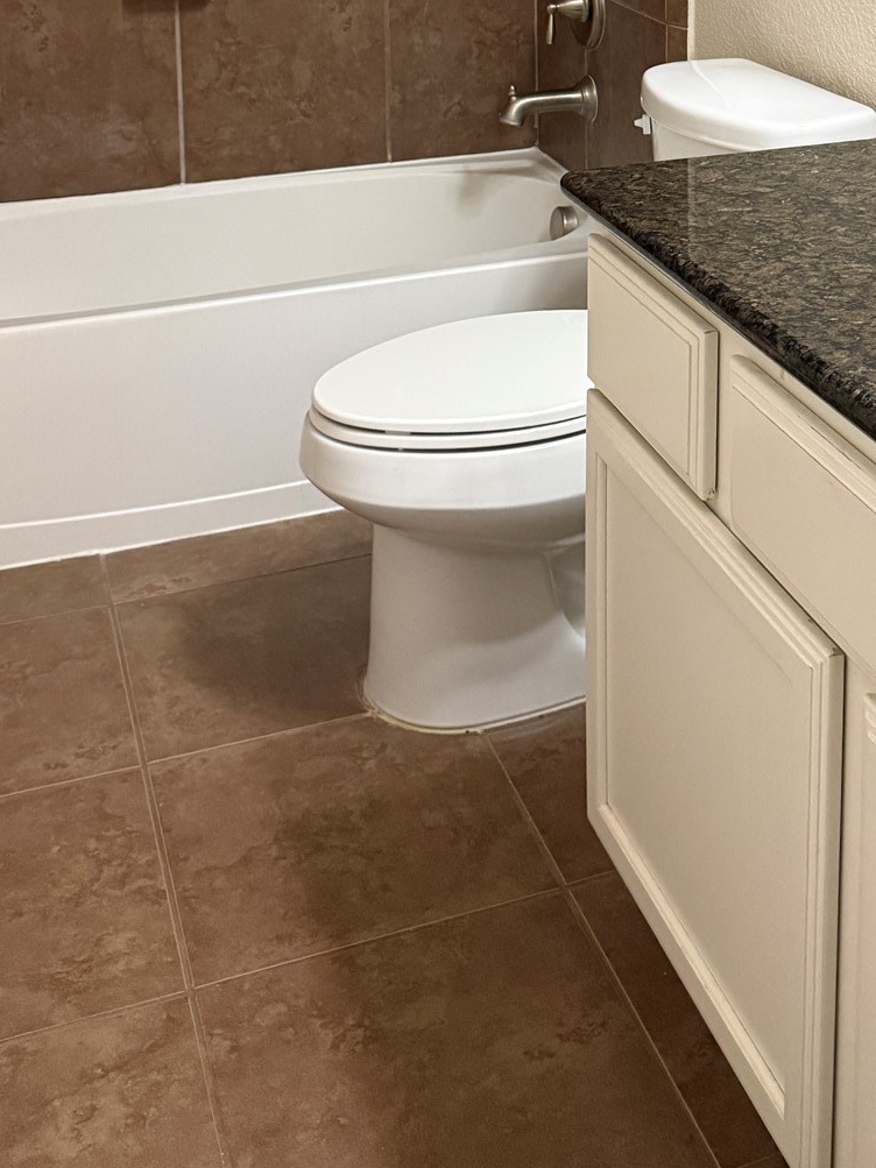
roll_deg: -0.7
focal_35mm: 49
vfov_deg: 35.1
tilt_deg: -9.5
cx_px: 648
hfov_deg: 29.2
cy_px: -10
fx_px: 1654
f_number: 1.78
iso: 640
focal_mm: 6.76
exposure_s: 1/60
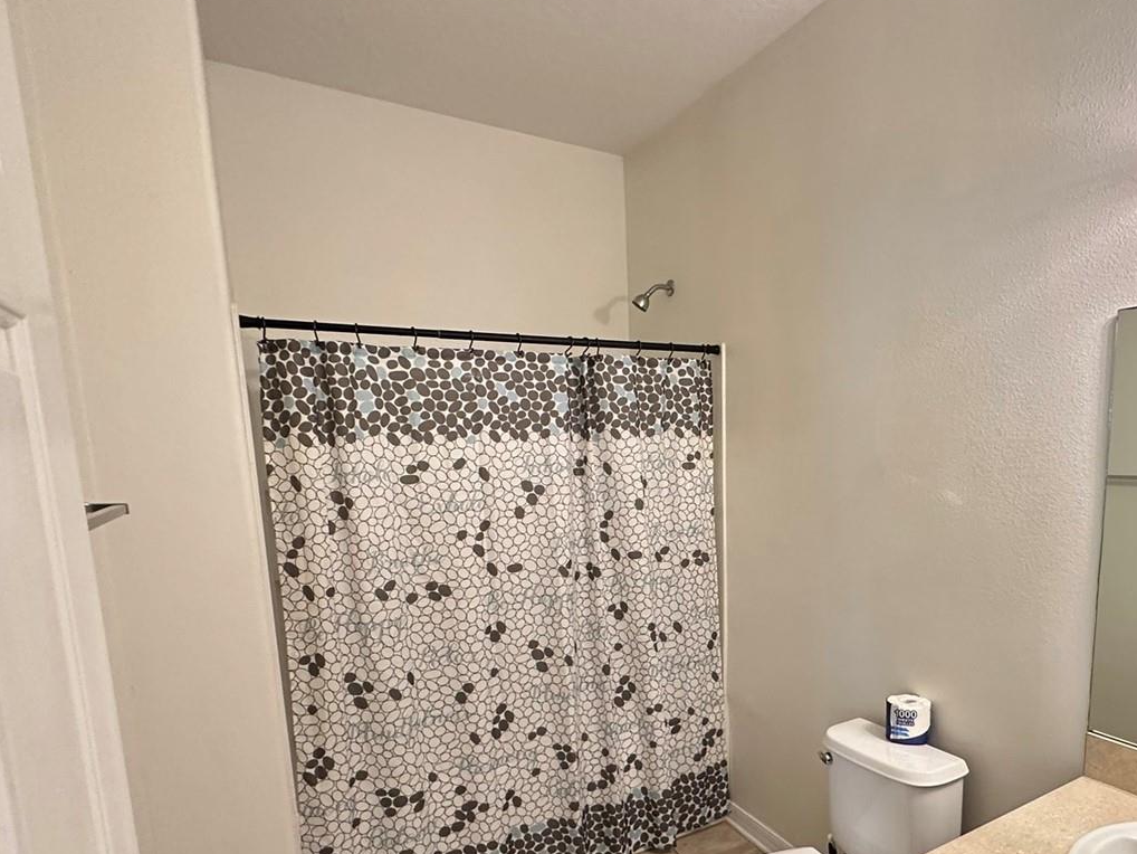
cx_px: 748
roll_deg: +0.5
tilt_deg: -8.9
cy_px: 564
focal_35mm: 22
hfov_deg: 74.3
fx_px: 723
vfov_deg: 59.8
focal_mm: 2.22
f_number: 2.2
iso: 400
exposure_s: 1/60
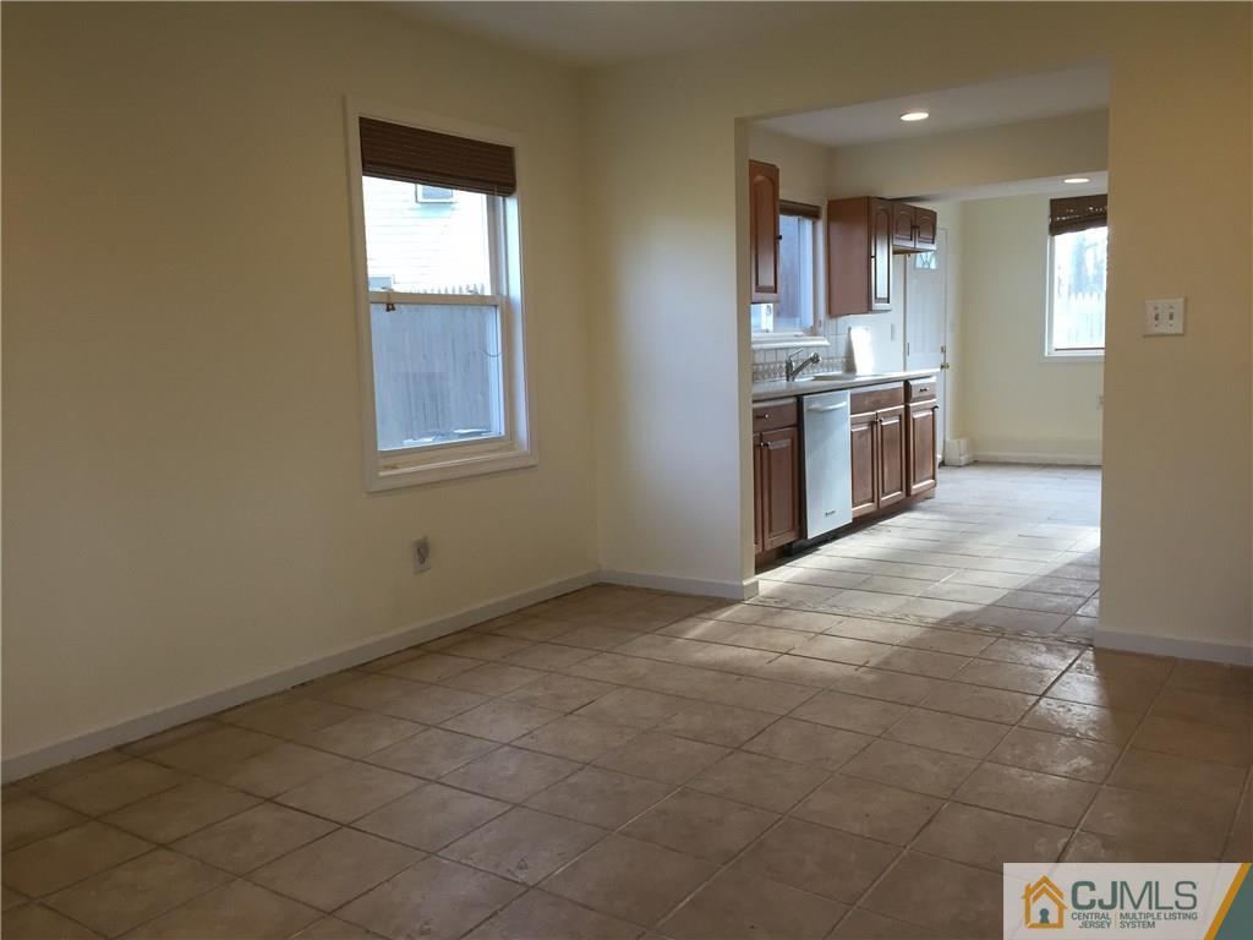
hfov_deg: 61.7
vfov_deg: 48.2
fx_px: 1050
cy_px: 470
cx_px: 626
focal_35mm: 29
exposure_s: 1/30
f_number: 2.2
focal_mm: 4.15
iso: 32
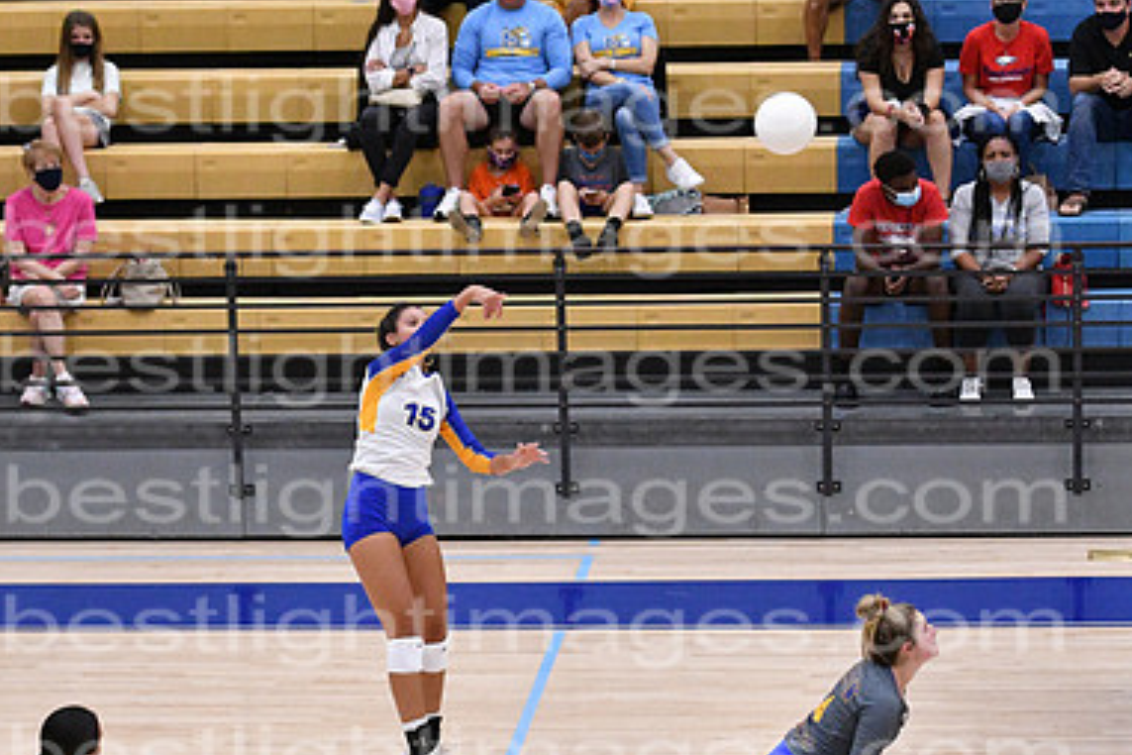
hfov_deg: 11.5
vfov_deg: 7.7
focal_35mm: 178
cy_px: 566
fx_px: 5597
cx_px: 398
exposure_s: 1/1000
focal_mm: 78
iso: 6400
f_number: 3.2
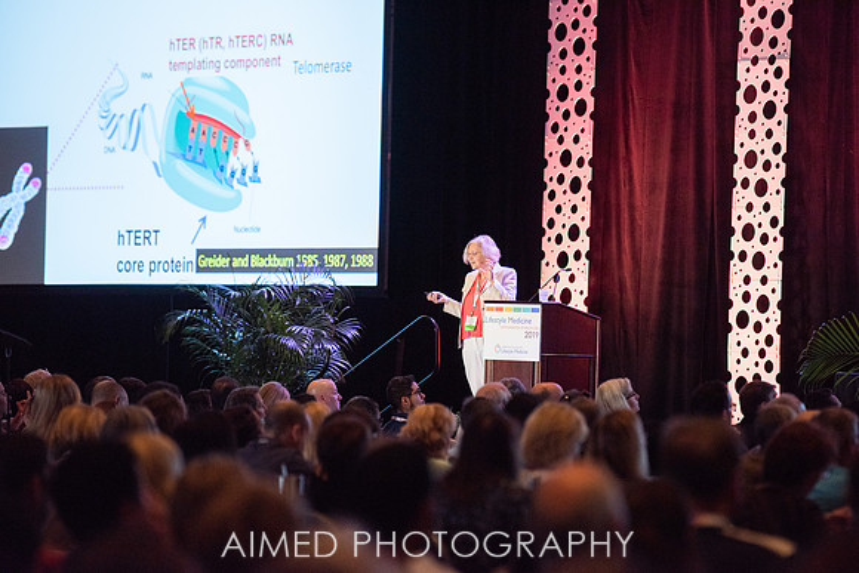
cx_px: 437
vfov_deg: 6.9
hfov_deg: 10.4
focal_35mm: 198
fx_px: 4725
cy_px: 287
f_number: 4
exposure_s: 1/200
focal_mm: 190
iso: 1250
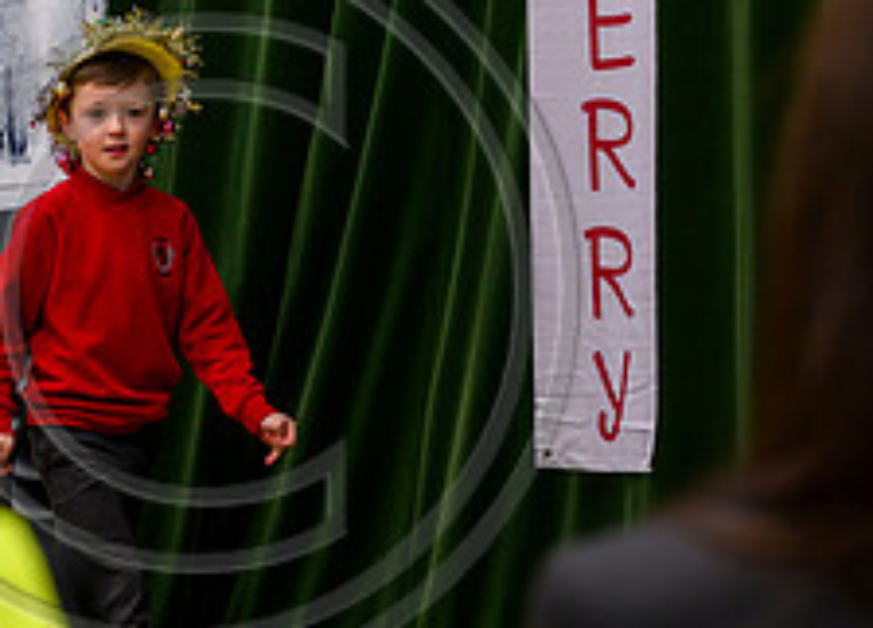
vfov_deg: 7.6
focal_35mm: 191
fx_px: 4746
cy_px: 287
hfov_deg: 10.5
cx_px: 264
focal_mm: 70
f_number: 4
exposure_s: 1/200
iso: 2000
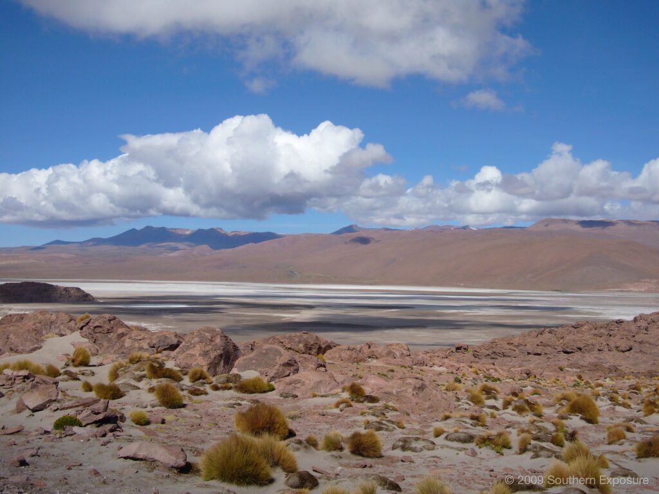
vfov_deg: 29.7
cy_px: 247
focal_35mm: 49
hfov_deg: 38.9
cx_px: 330
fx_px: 933
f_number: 7.1
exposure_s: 1/400
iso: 80
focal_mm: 8.1
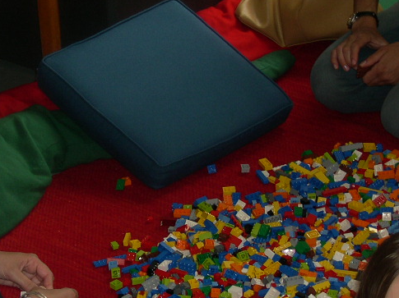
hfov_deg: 15.0
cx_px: 67
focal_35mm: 131
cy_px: 168
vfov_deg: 11.3
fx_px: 1509
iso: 100
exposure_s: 1/60
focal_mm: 13.2
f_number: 3.5
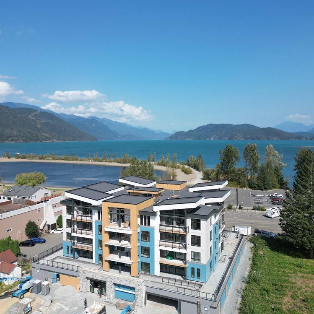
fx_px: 298
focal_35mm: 29
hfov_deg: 55.6
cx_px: 153
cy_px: 157
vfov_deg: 55.6
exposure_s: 1/3200
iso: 120
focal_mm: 6.72
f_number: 1.7
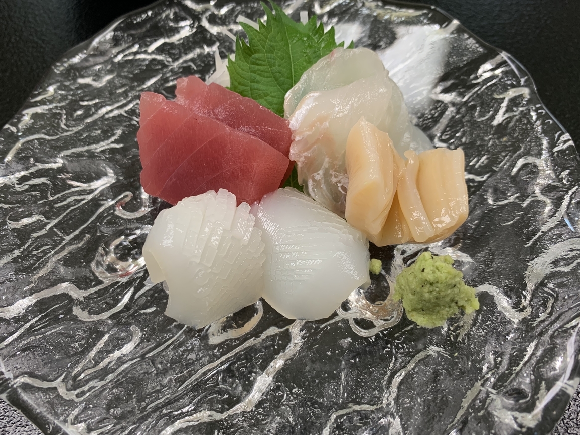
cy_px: 217
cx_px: 291
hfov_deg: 65.3
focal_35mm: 27
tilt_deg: -58.4
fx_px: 452
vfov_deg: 51.4
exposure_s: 1/60
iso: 80
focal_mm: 4.25
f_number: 1.8
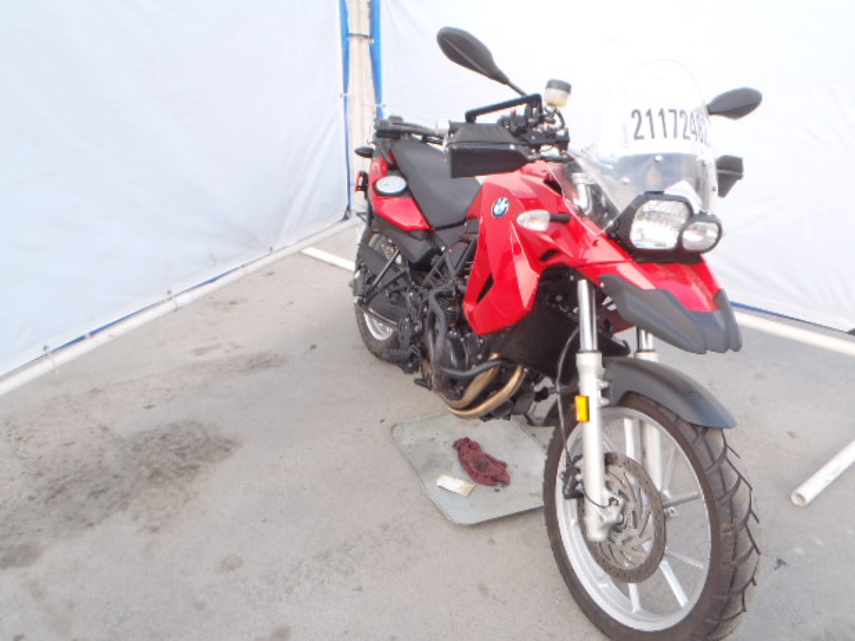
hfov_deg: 61.7
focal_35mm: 29
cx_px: 439
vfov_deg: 48.2
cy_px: 324
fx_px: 716
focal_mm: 5
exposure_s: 1/80
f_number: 3.5
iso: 80
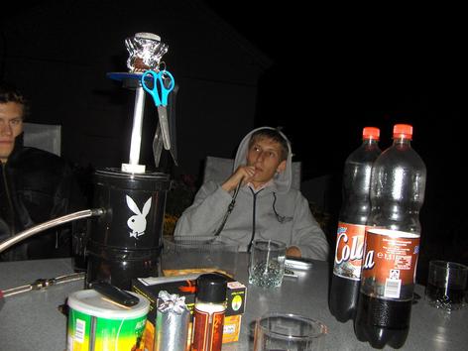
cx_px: 234
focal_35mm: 35
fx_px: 473
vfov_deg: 40.7
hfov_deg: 52.6
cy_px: 176
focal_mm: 5.8
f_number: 2.6
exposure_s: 1/60
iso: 100
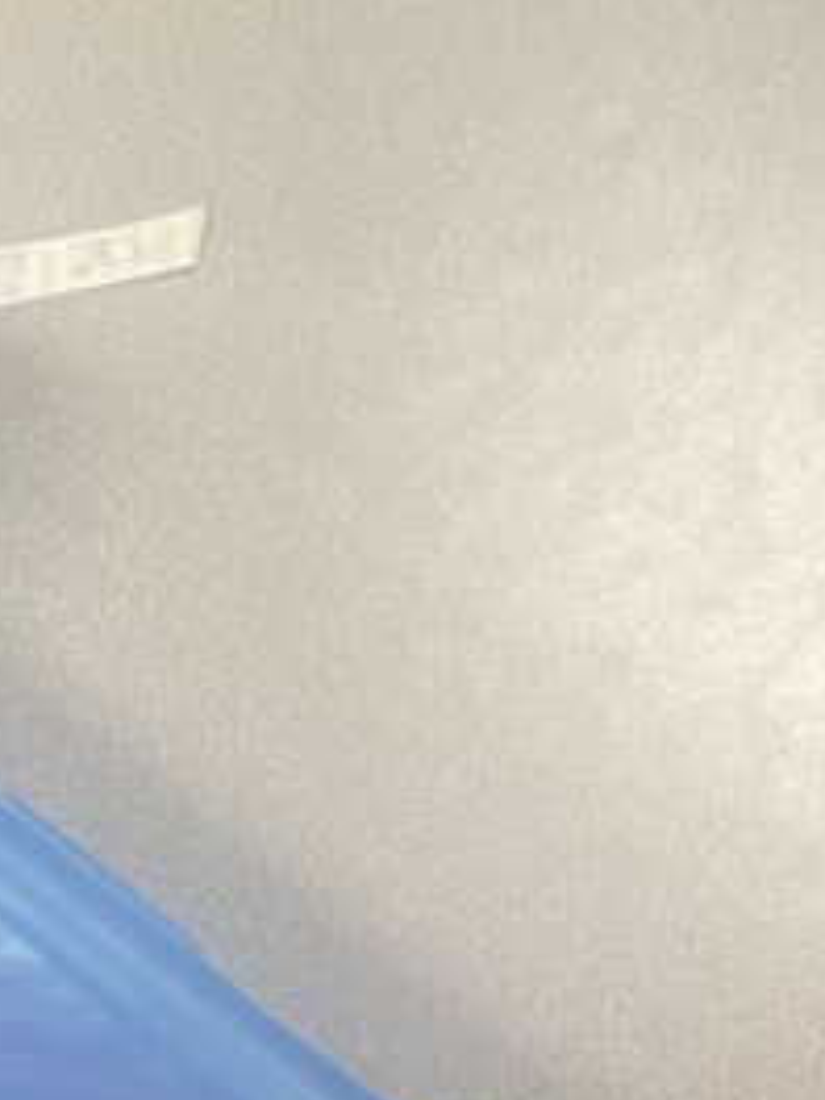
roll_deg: +4.8
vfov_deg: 16.8
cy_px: -879
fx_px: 3082
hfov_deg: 15.2
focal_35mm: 97
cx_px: 567
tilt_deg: -35.6
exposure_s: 1/120
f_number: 1.6
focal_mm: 5.1
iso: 125
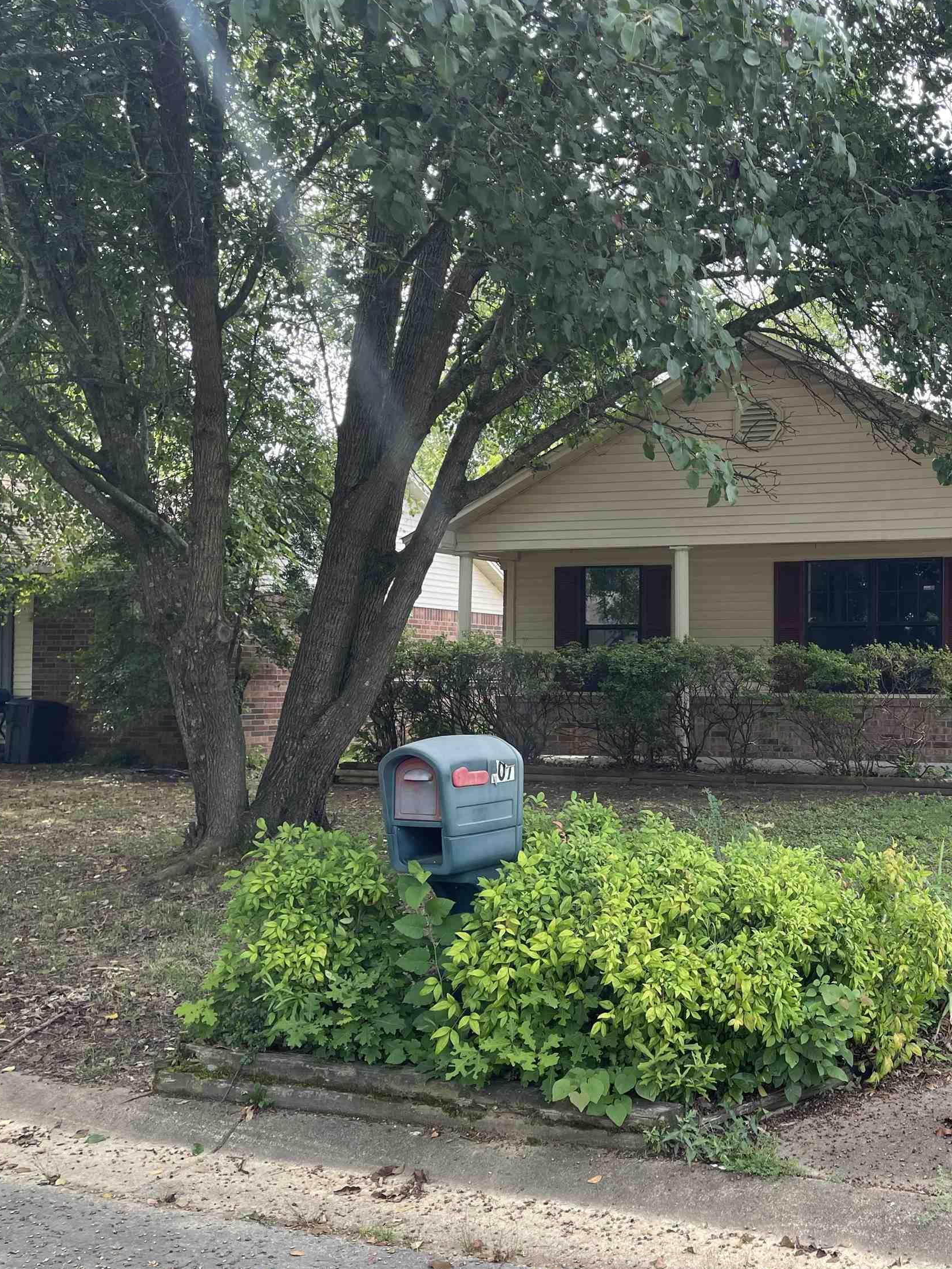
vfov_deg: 51.3
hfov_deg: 37.6
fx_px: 1320
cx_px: 817
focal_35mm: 36
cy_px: 654
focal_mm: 5.1
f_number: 1.6
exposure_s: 1/419
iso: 32
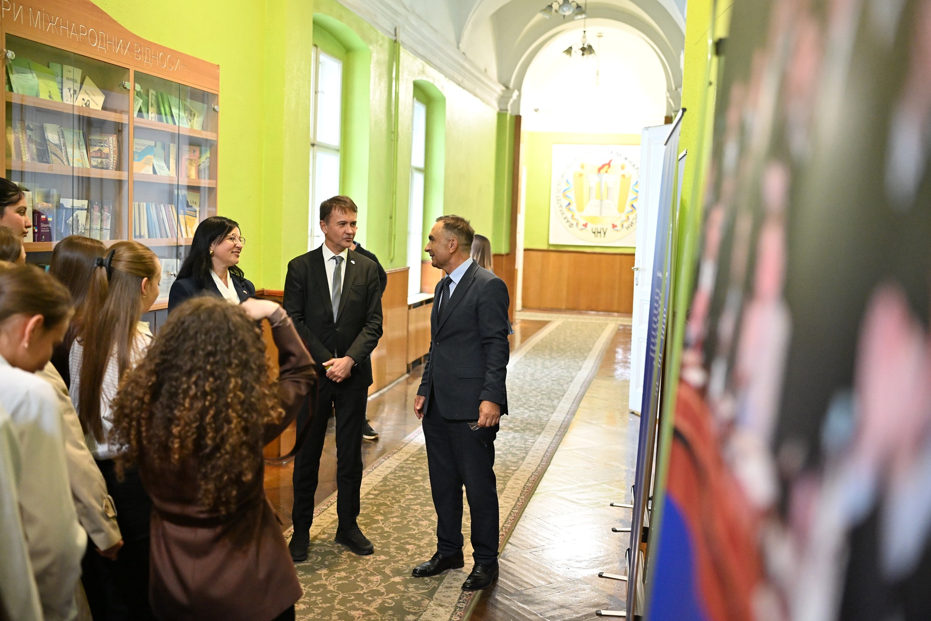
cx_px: 466
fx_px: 905
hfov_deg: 54.4
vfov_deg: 37.8
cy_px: 310
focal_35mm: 35
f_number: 2.2
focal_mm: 35
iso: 6400
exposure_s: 1/100
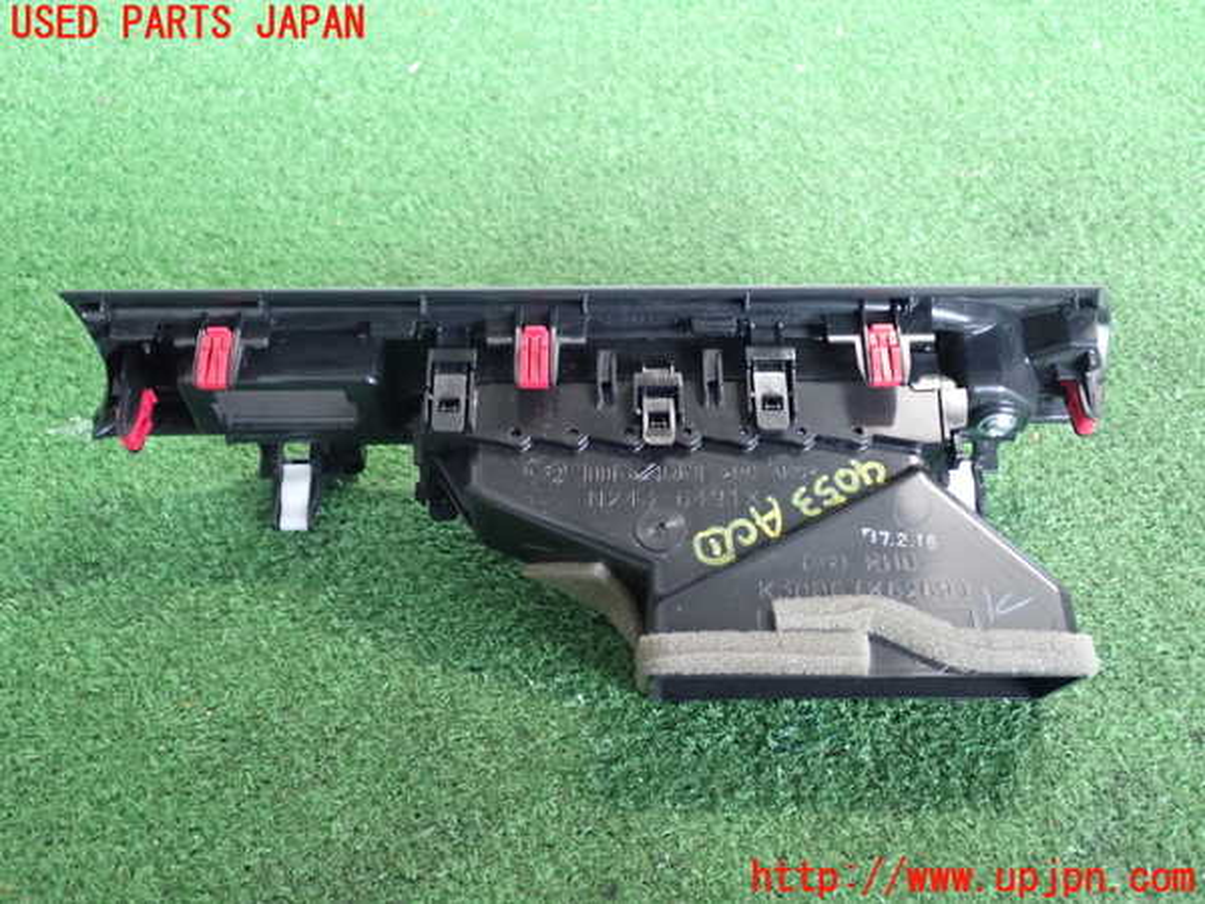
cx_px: 602
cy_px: 452
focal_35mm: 38
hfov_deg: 49.0
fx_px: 1323
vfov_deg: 37.7
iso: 800
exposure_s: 1/25
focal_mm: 6.83
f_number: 2.7
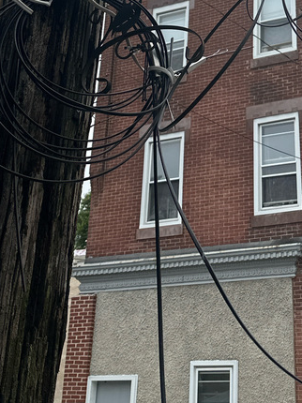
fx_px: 780
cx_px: 237
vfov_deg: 26.7
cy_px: -39
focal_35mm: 67
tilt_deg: +30.5
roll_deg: -0.1
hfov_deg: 21.7
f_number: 1.78
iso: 80
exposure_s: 1/2070
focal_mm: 6.86
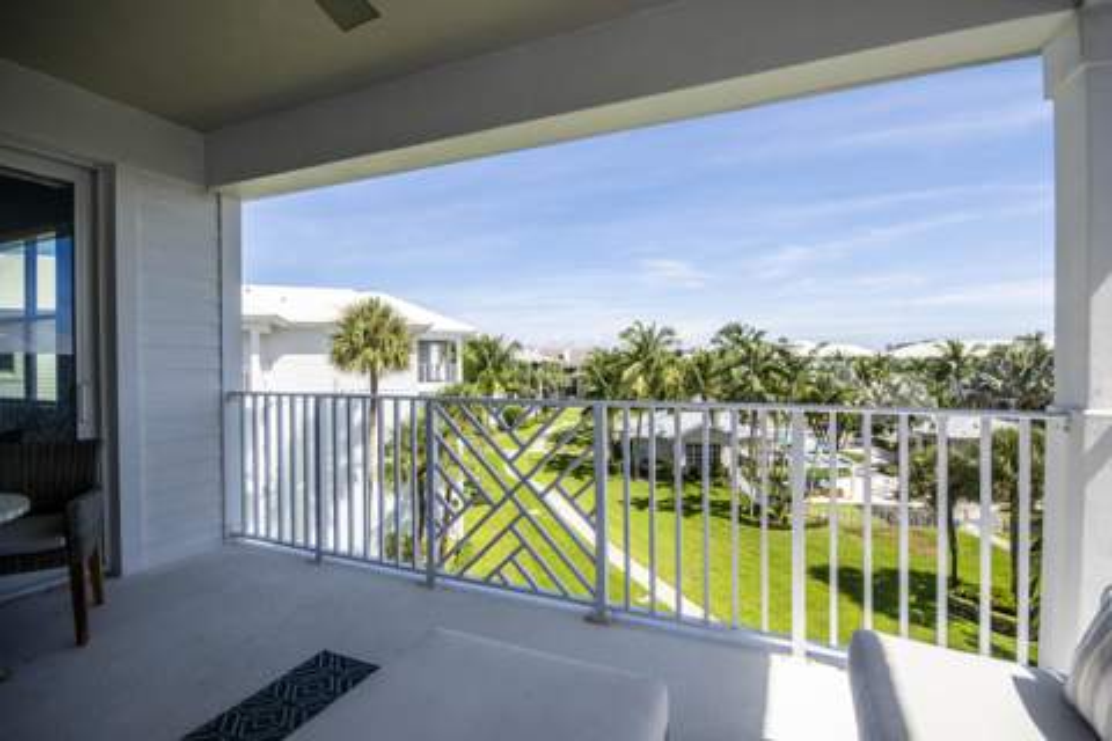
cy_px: 370
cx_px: 556
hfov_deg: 100.4
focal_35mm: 15
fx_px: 463
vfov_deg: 77.3
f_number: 8
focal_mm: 10
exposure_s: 1/320
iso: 100
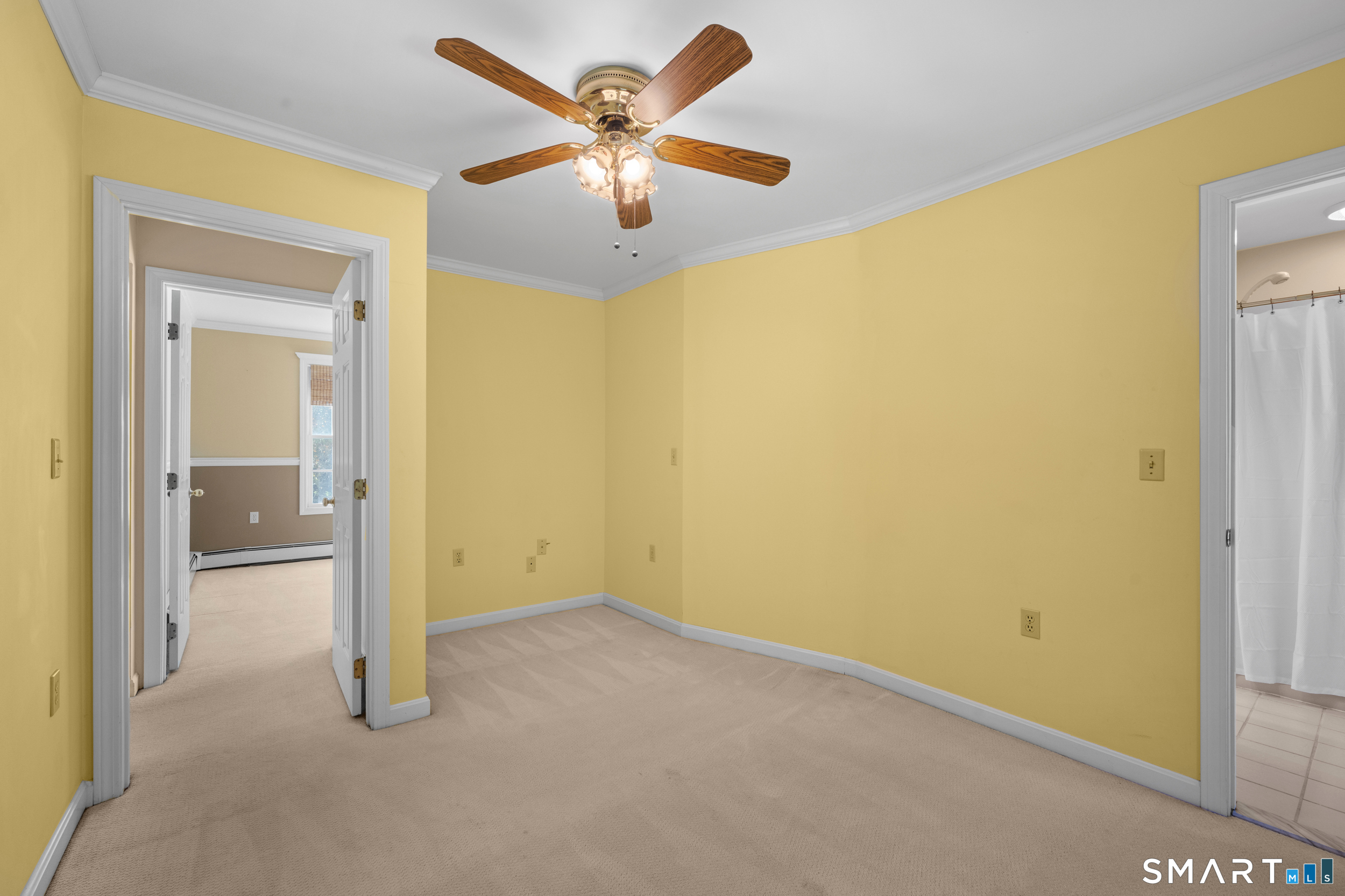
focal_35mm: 15
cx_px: 672
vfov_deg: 77.3
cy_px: 448
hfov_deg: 100.4
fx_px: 560
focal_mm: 15
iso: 400
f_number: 9
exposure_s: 1/1.67
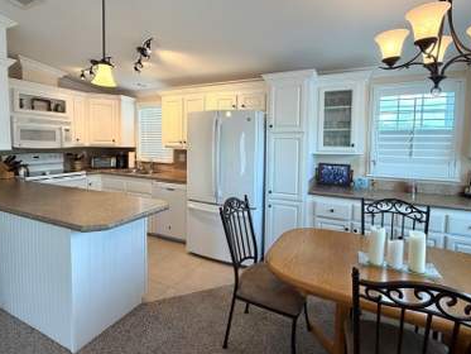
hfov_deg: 87.7
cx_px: 242
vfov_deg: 71.4
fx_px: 245
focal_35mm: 18
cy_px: 157
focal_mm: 2.22
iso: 125
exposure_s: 1/120
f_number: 2.2
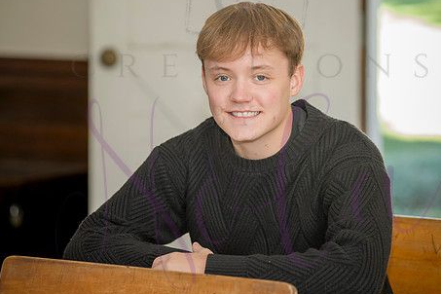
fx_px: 1960
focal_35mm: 160
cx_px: 250
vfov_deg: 8.6
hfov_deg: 12.8
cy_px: 113
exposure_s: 1/250
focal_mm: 125
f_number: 4
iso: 800
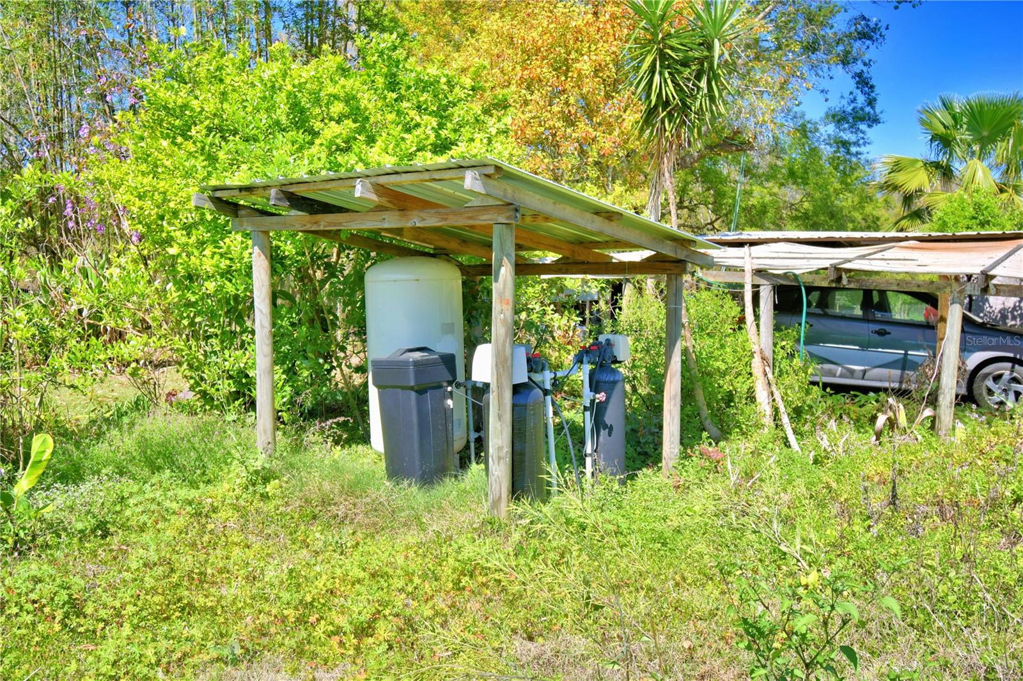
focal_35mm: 30
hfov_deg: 61.9
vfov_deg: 43.6
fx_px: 852
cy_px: 340
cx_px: 512
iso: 180
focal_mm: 20
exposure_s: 1/500
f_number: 5.6
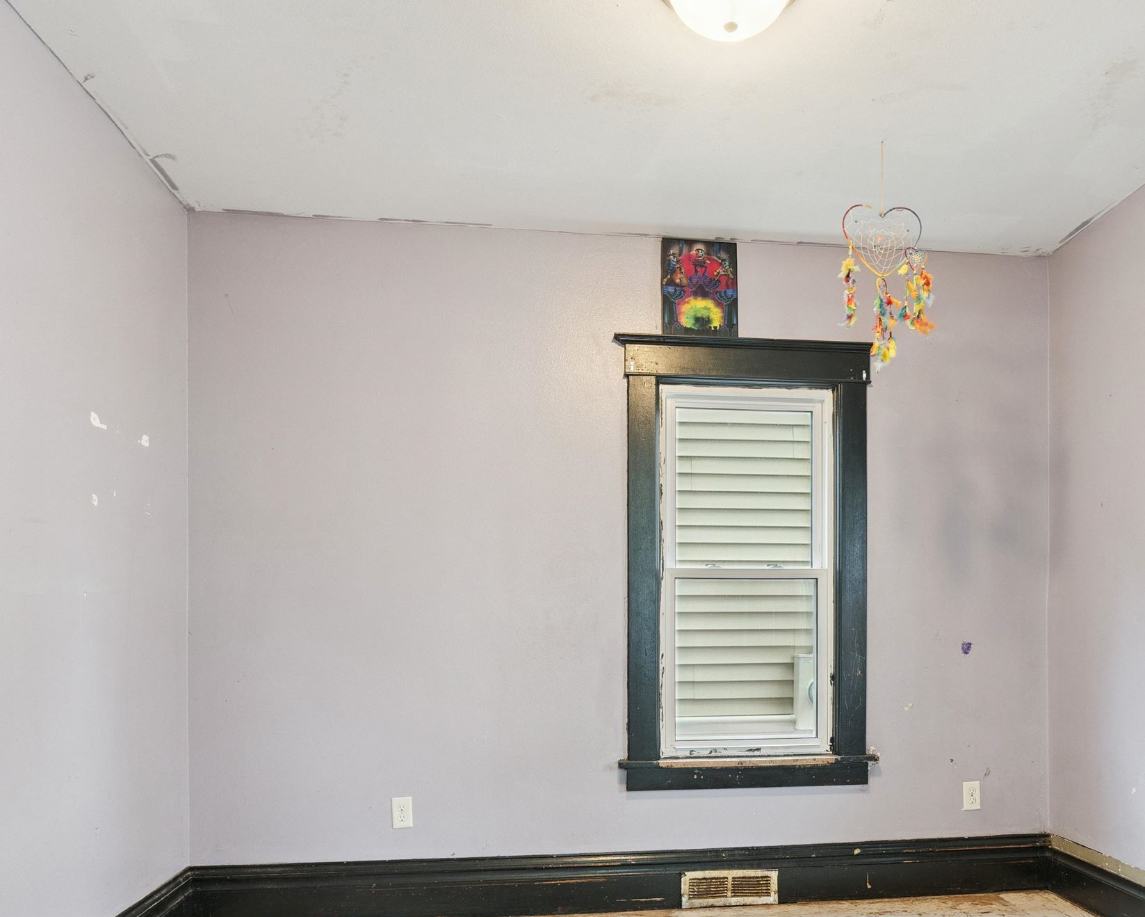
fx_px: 949
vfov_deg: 50.5
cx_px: 679
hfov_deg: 61.7
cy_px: 623
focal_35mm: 28
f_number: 10
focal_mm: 16
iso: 800
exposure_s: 1/10
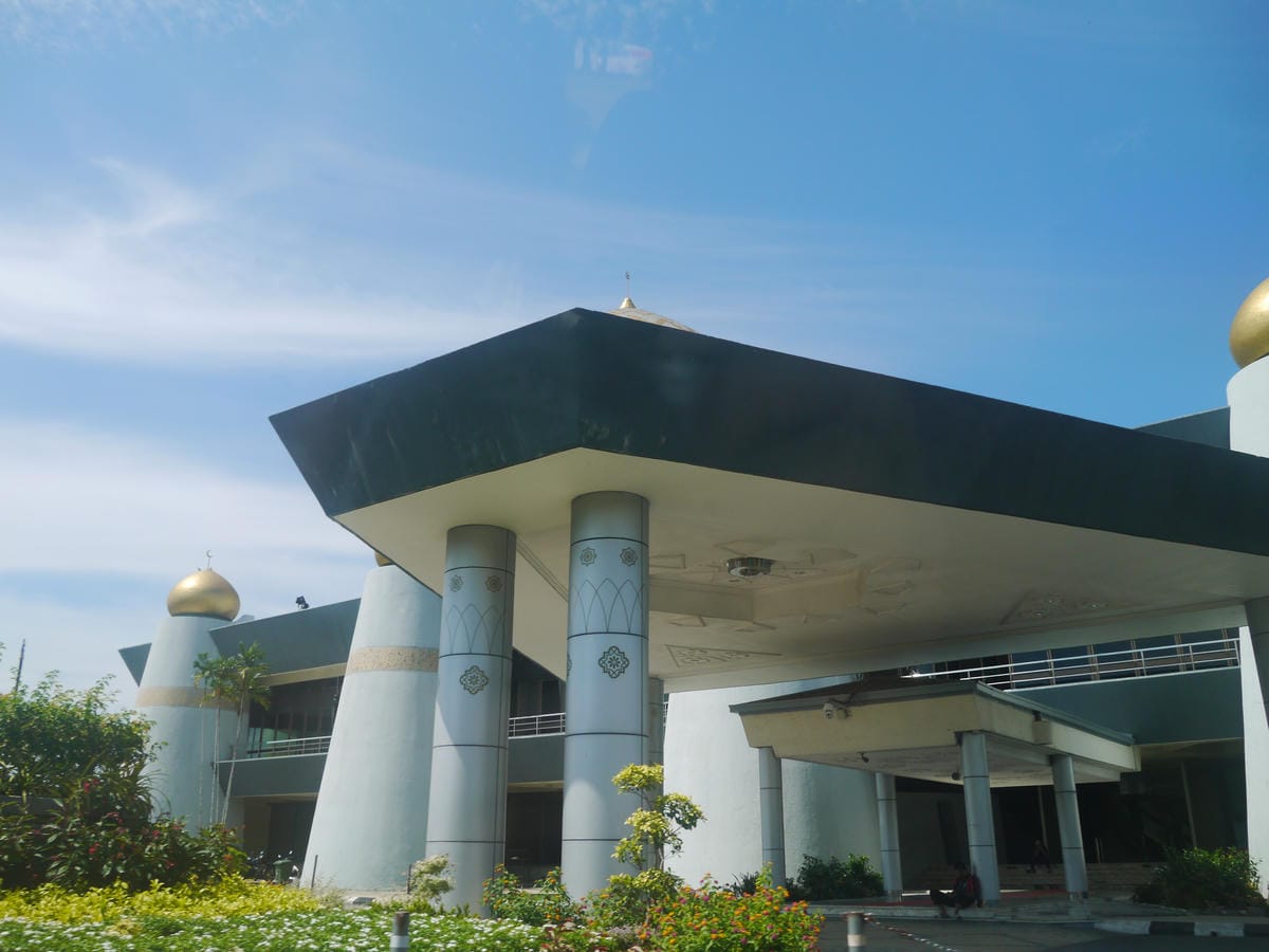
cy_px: 476
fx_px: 1026
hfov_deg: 63.4
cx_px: 634
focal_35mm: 28
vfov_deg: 49.7
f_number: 5.6
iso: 160
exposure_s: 1/320
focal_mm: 14
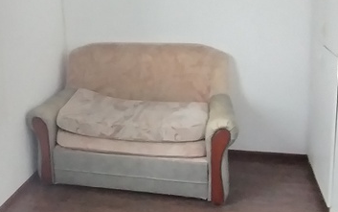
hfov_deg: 41.0
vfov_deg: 26.7
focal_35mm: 48
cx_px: 99
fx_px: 442
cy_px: 70
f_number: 2.2
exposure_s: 1/24
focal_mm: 1.42
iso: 386
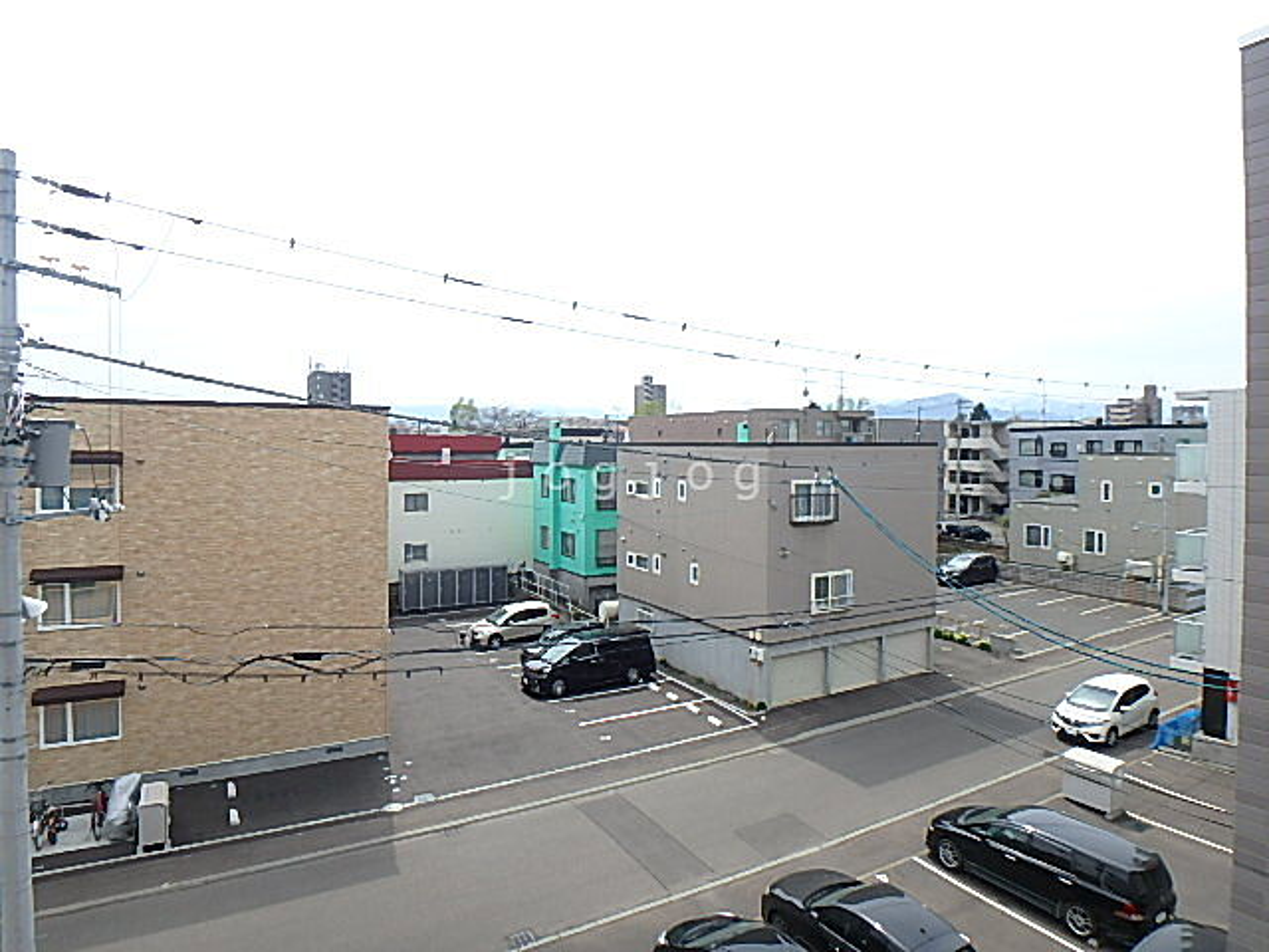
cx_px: 634
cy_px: 476
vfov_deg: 63.4
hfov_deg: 79.0
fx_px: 770
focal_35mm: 21
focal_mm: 3.7
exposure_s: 1/800
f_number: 3.5
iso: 125
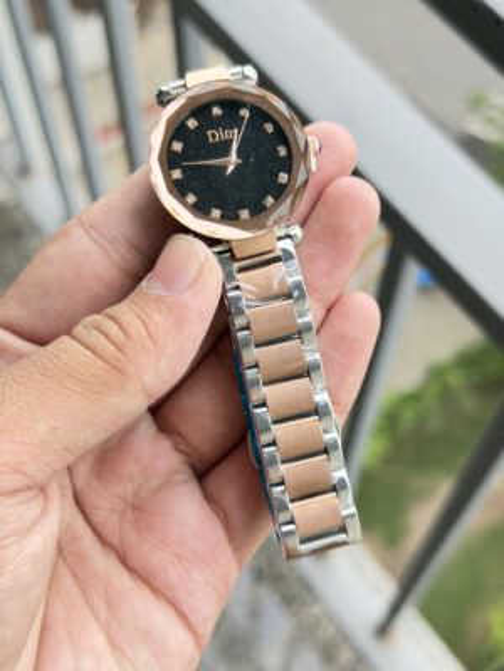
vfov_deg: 39.7
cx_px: 252
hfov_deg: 30.3
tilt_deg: -61.2
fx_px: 932
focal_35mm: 48
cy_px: 336
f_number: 1.78
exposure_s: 1/60
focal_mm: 6.76
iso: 200
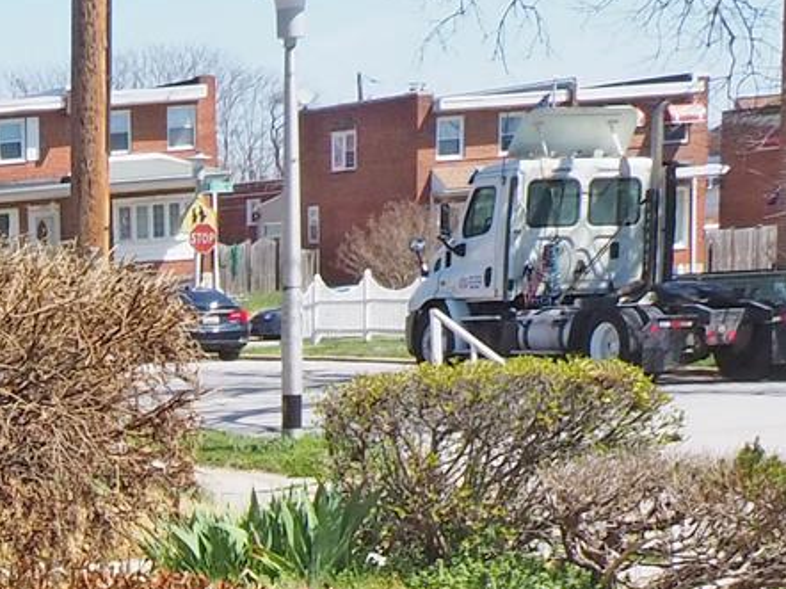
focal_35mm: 102
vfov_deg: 13.7
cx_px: -459
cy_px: 872
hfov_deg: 17.1
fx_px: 2315
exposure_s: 1/125
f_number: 16
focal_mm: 11
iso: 400
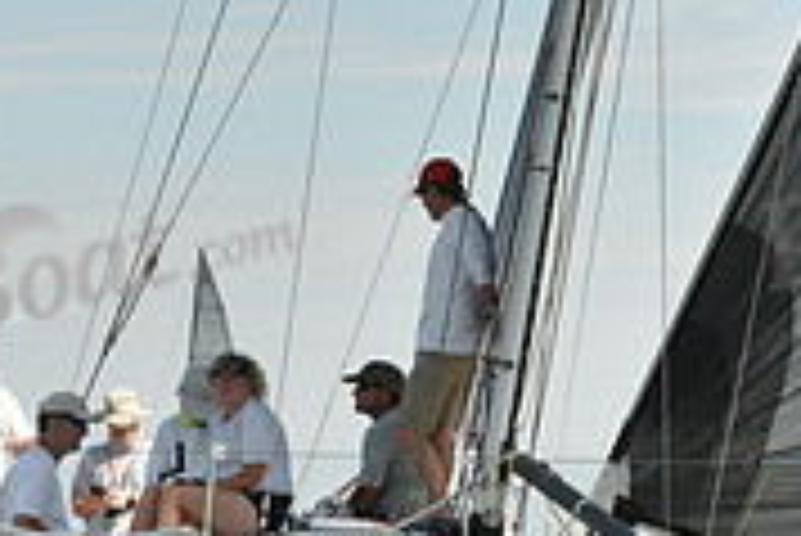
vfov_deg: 4.7
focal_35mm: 293
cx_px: 531
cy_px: 471
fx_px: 6524
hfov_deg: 7.0
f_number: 6.3
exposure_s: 1/2000
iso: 320
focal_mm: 90
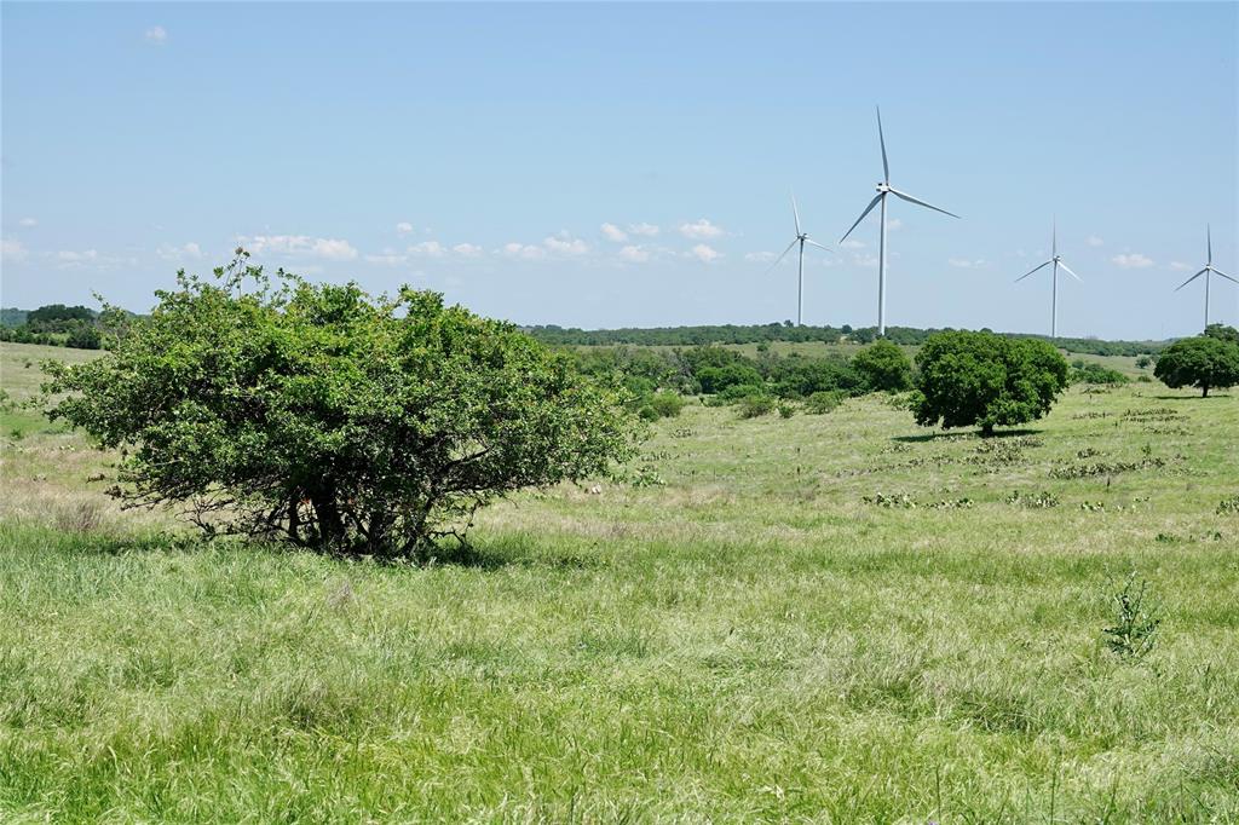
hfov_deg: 29.7
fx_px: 2339
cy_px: 412
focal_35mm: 68
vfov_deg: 20.0
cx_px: 620
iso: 100
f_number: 4
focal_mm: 24.79
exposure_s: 1/640
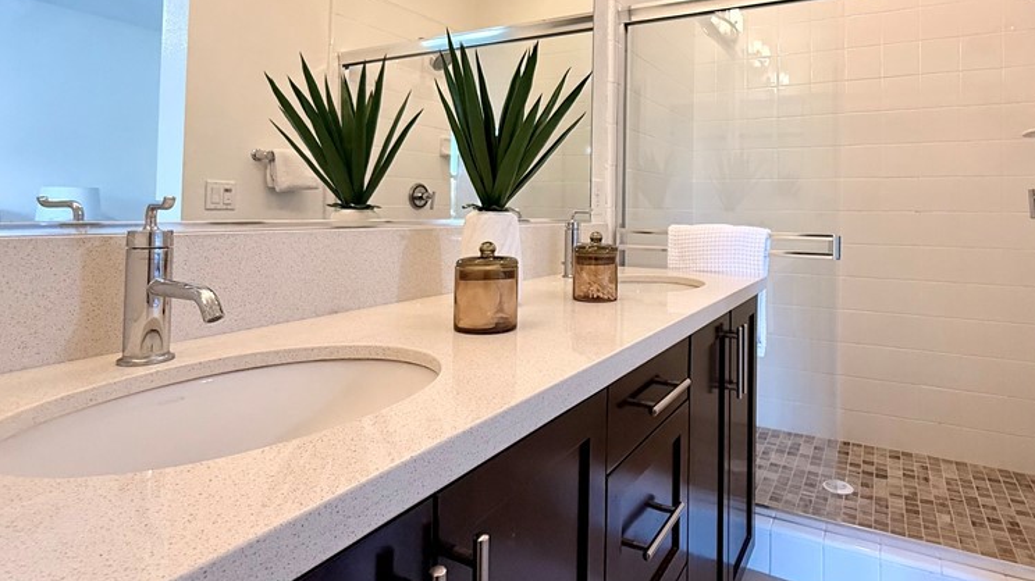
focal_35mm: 21
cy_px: 193
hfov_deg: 83.2
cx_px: 600
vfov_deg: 52.5
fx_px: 576
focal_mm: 2.22
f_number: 2.2
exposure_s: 1/120
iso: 320
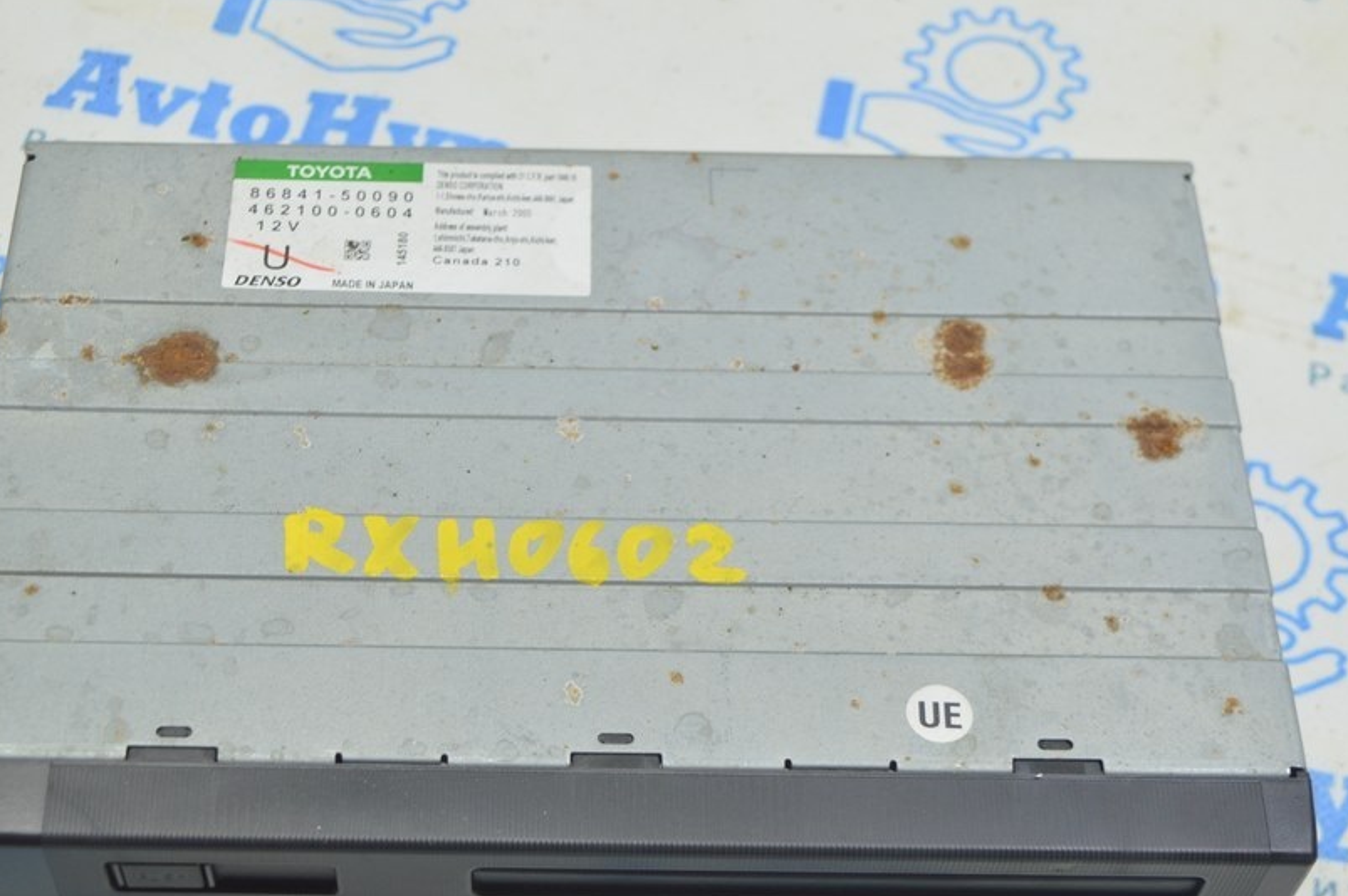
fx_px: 2432
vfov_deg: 20.9
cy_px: 508
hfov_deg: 30.9
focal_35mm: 65
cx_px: 524
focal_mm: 34
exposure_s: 1/20
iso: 400
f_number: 5.6
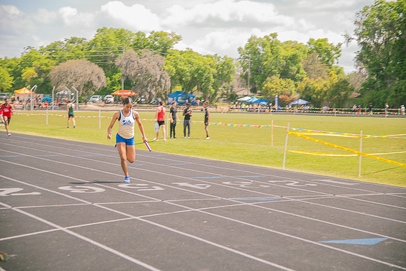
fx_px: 733
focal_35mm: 65
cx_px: 203
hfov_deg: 31.0
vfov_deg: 20.9
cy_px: 136
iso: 200
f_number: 4
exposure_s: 1/200
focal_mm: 65
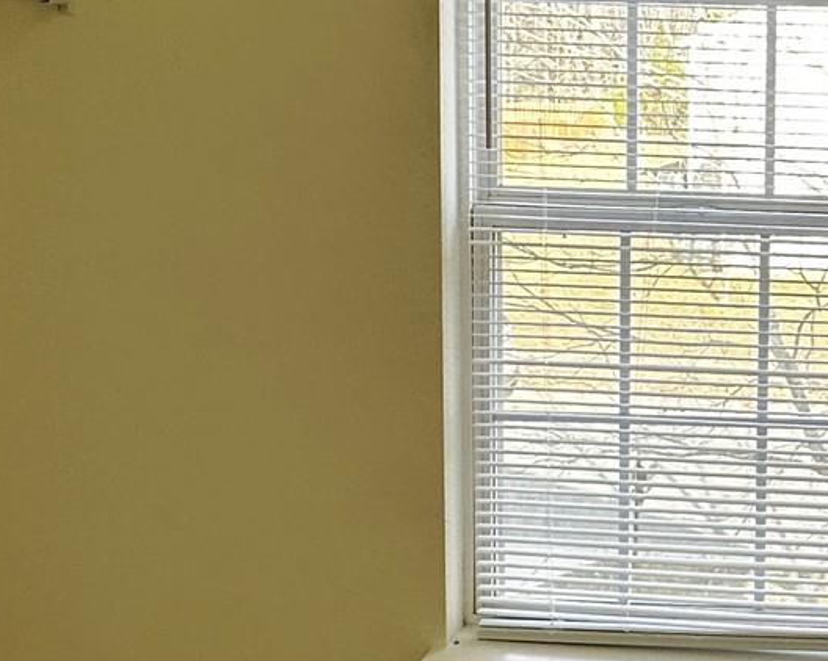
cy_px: 199
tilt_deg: -6.5
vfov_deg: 28.3
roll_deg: -1.4
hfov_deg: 31.0
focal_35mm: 53
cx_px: 936
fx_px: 1298
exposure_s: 1/128
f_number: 2.2
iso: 40
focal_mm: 2.22
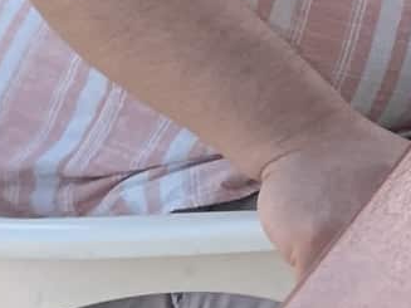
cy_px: -463
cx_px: 1115
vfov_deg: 8.3
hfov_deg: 10.0
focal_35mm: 163
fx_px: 1935
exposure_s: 1/121
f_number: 1.6
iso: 40
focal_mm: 4.2
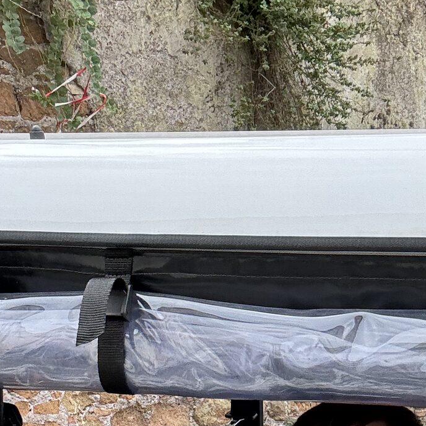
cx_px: 233
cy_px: 401
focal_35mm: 74
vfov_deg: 22.7
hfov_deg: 23.4
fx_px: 1030
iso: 20
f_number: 1.9
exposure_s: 1/144
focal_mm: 2.69
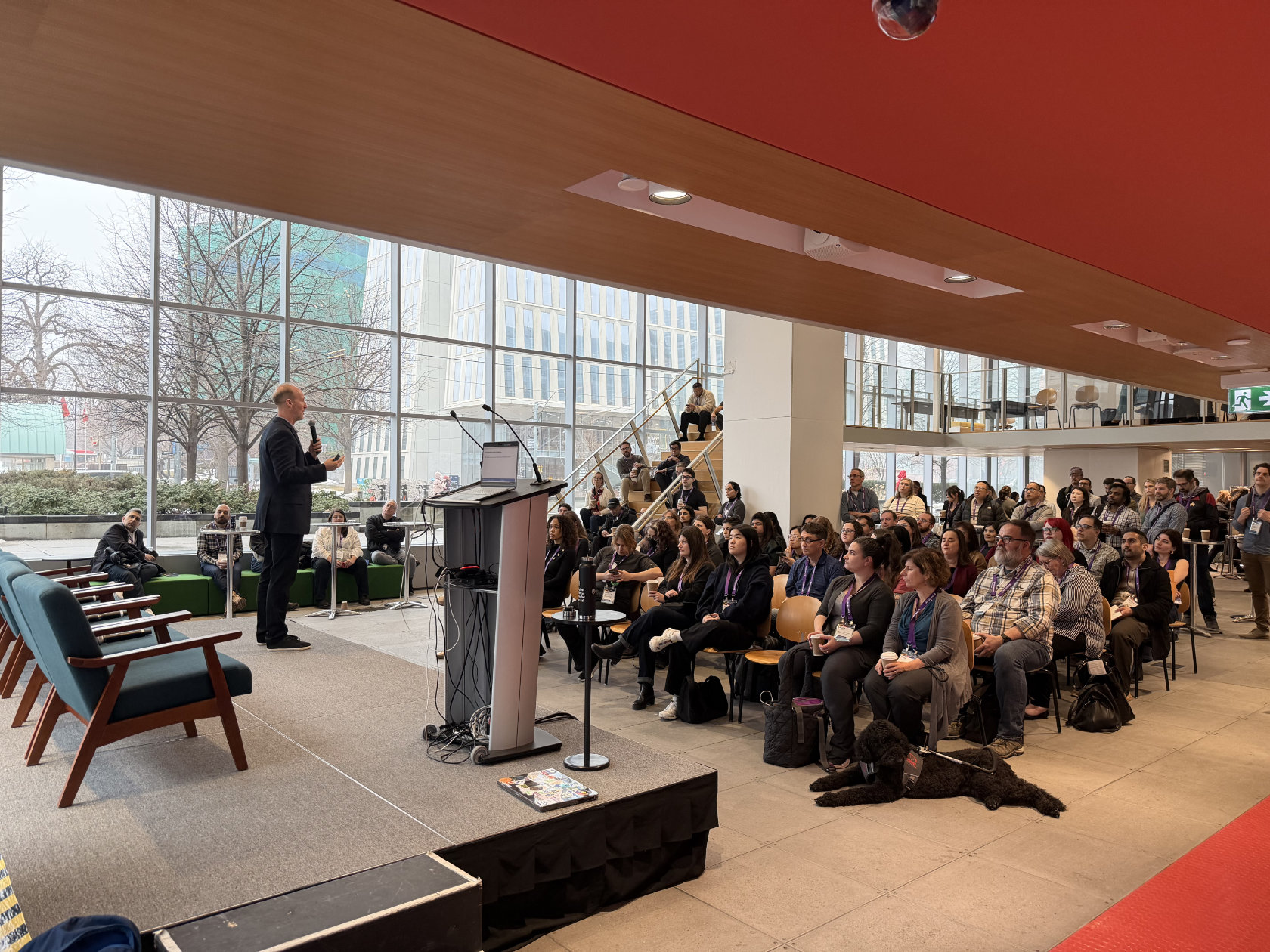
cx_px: 635
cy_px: 476
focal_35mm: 24
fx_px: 881
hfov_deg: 71.6
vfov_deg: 56.8
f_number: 1.8
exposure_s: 1/120
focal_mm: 6.8
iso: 250
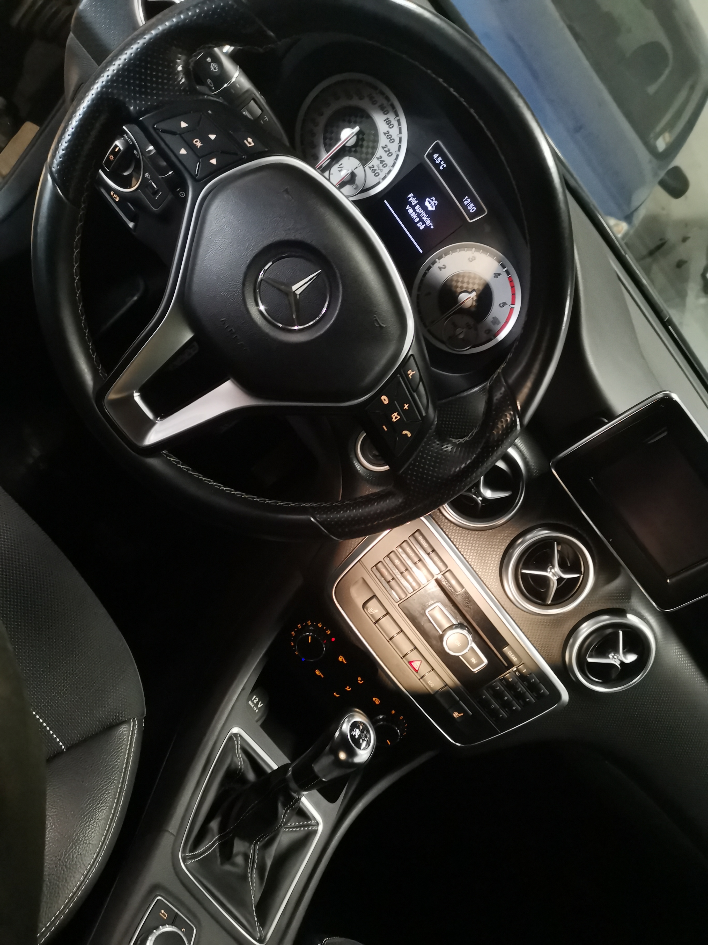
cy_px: 472
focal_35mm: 27
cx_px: 354
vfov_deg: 65.3
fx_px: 736
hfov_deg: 51.4
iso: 800
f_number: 1.8
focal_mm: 5.58
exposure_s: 1/25
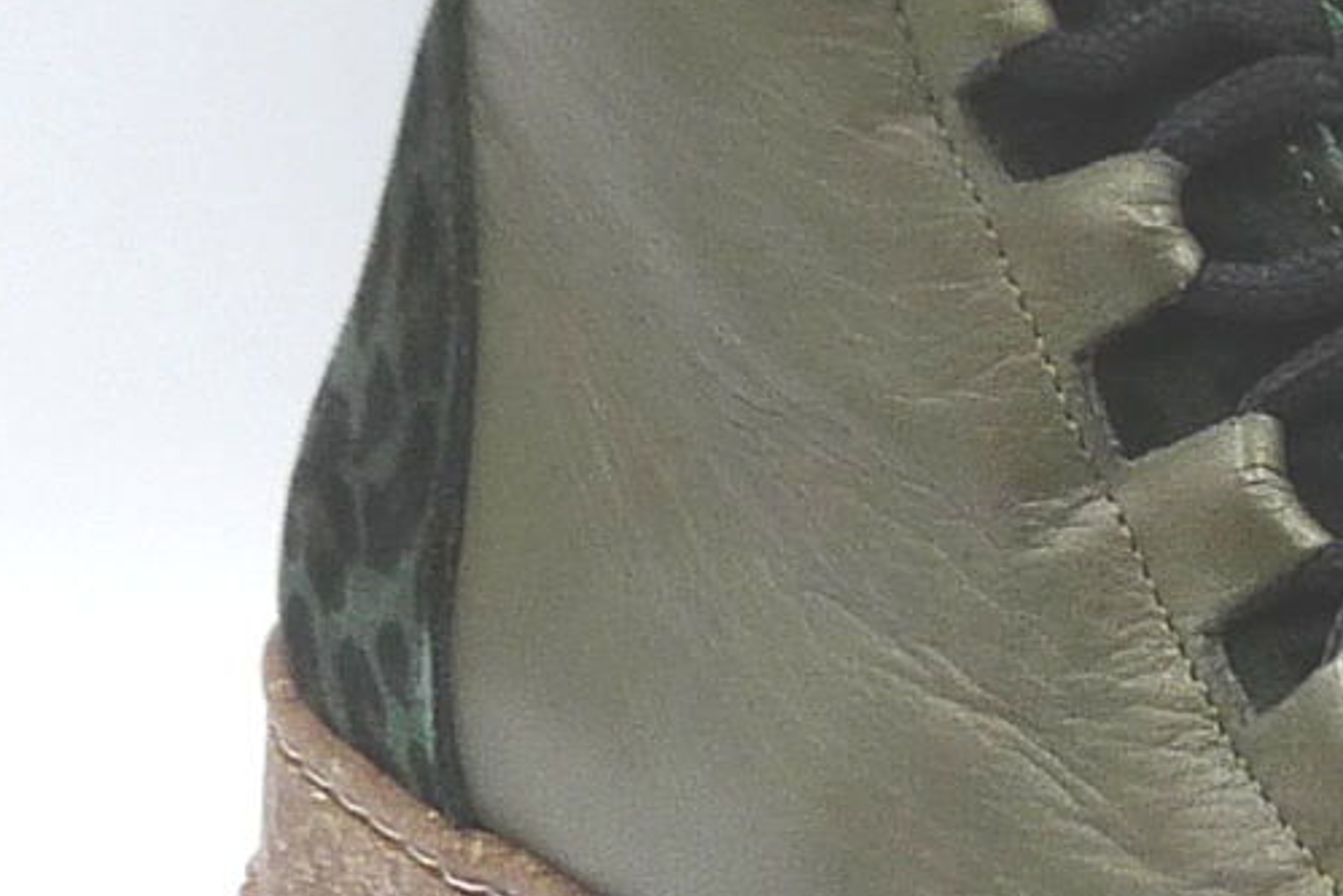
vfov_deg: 8.6
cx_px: 1472
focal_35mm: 160
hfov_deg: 12.6
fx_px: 5970
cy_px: 420
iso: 100
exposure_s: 1/200
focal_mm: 4.8
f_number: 4
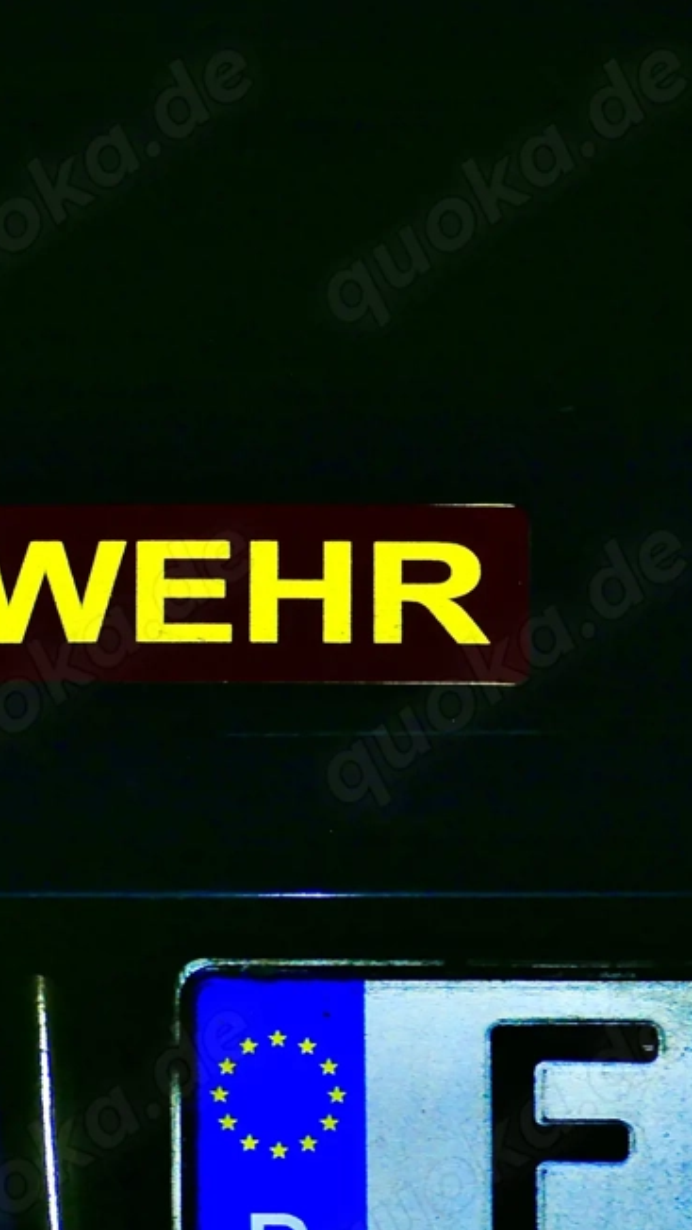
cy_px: 611
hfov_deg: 2.1
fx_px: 18649
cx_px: -138
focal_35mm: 572
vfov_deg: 3.8
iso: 200
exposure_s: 1/20
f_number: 4
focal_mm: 130
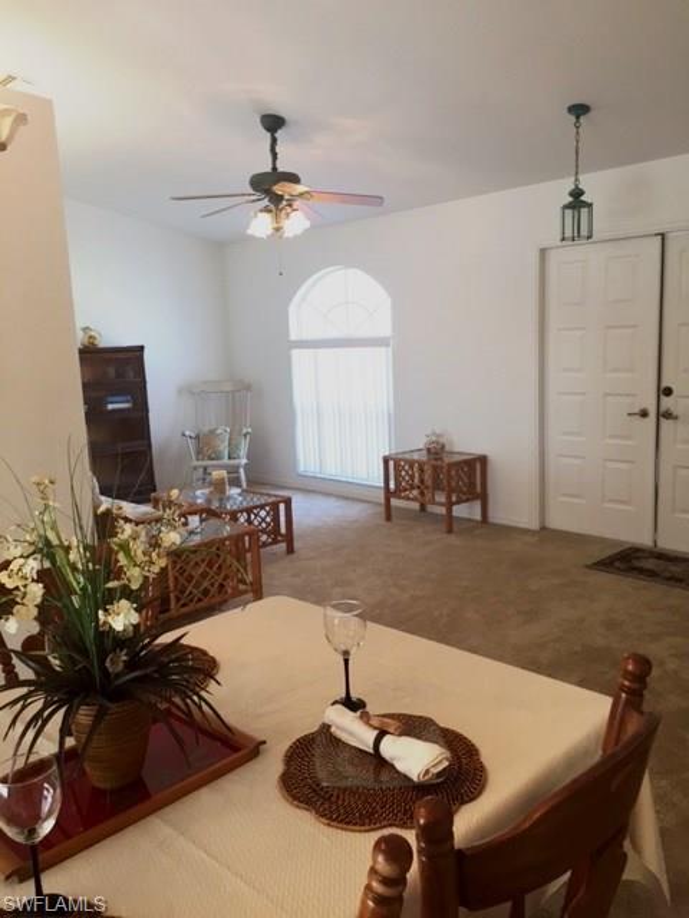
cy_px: 459
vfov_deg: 61.7
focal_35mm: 29
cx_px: 344
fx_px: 770
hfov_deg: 48.2
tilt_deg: -9.1
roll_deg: +2.6
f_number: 2.2
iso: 32
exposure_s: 1/30
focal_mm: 4.15
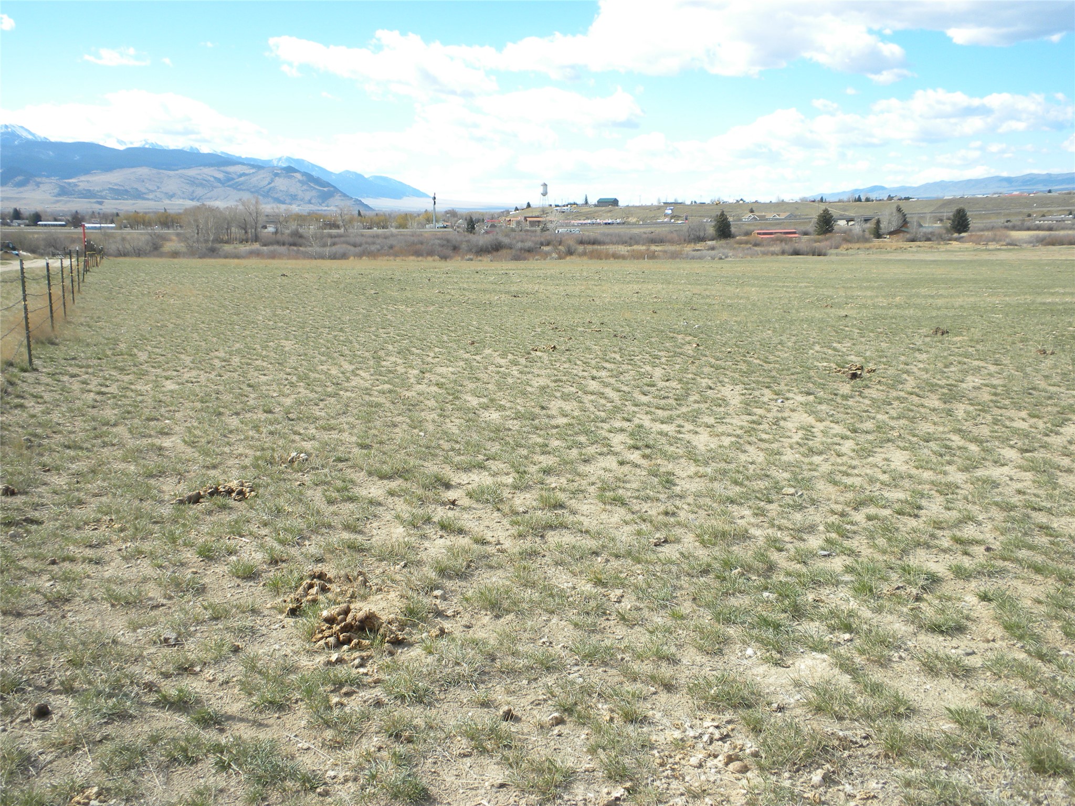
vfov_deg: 38.7
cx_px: 538
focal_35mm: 37
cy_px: 403
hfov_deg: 50.1
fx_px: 1149
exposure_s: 1/72
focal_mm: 6.6
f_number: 10
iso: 64
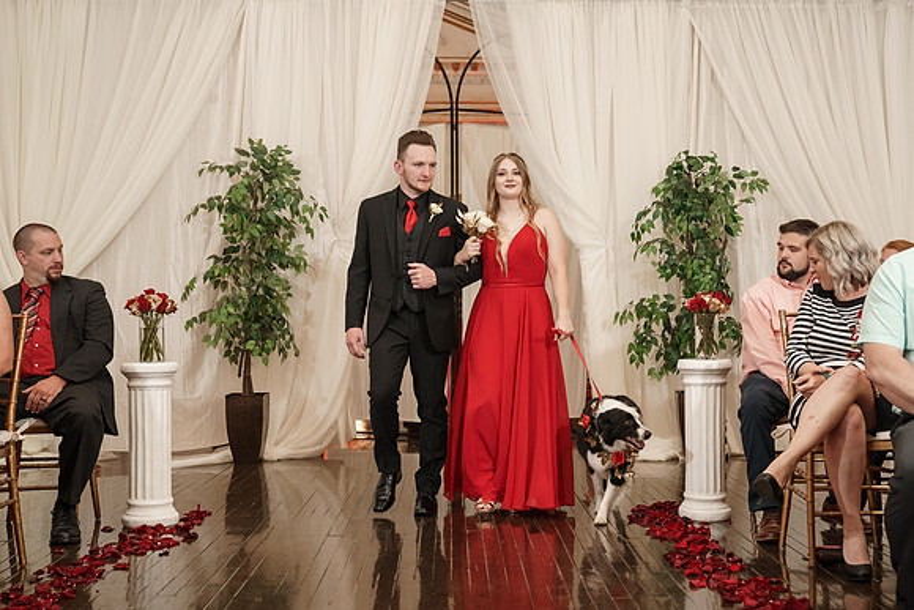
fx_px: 1276
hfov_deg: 39.3
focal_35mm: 50
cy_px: 329
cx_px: 514
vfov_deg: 26.9
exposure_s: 1/160
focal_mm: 41
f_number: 4
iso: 2000
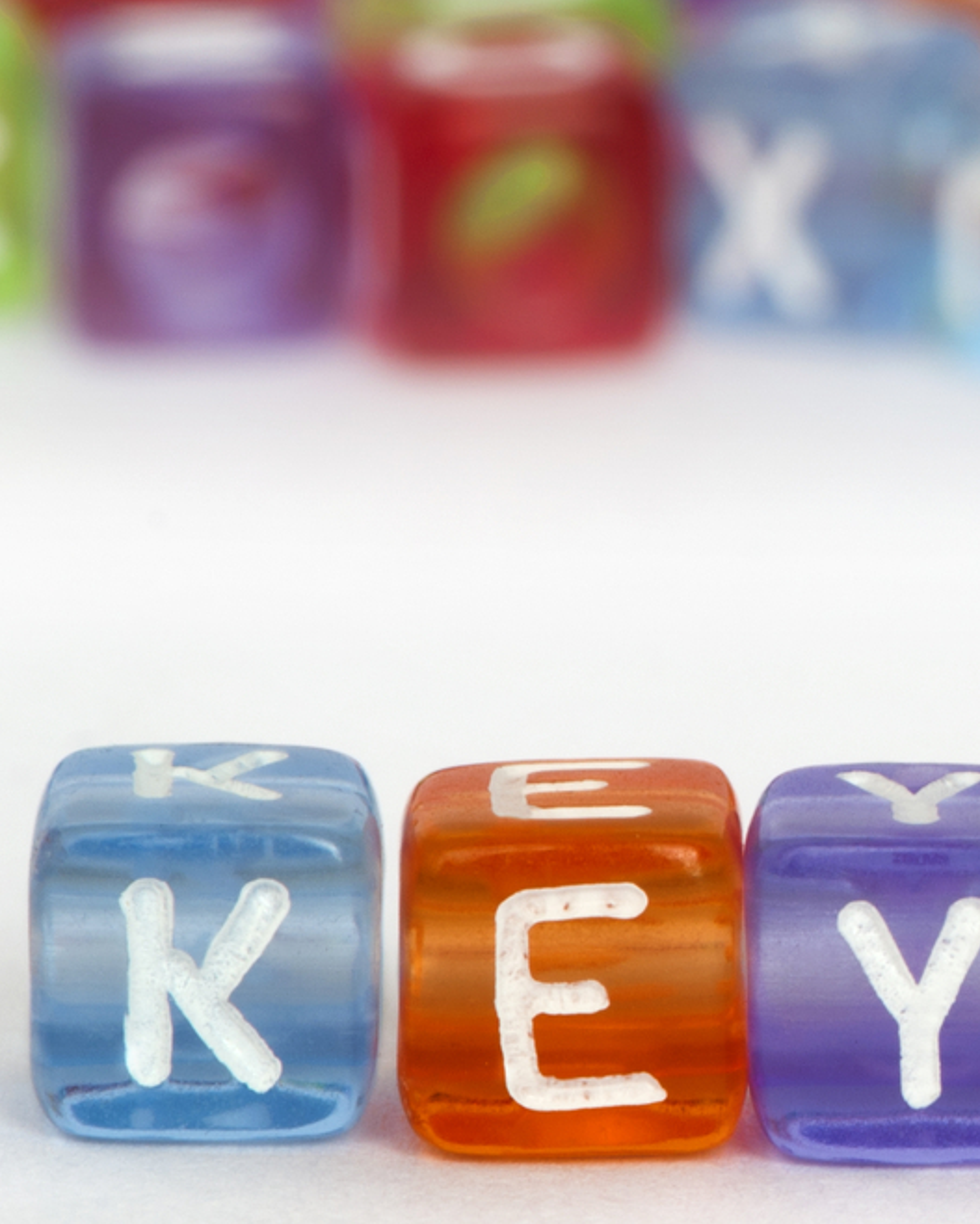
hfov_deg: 3.4
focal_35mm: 448
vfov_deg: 4.3
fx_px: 16246
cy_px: 499
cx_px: 1489
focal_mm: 105
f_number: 18
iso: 100
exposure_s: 1/6
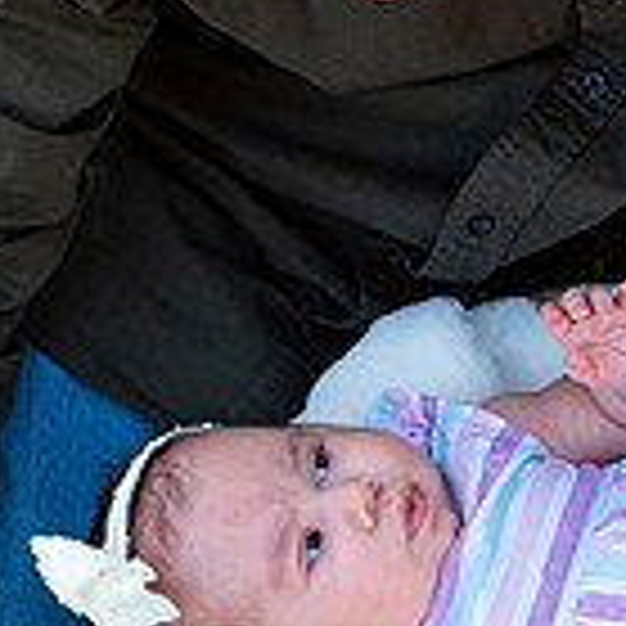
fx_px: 2537
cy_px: 745
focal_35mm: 124
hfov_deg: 13.8
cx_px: 676
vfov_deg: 13.7
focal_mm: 35
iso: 200
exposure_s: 1/320
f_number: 5.6
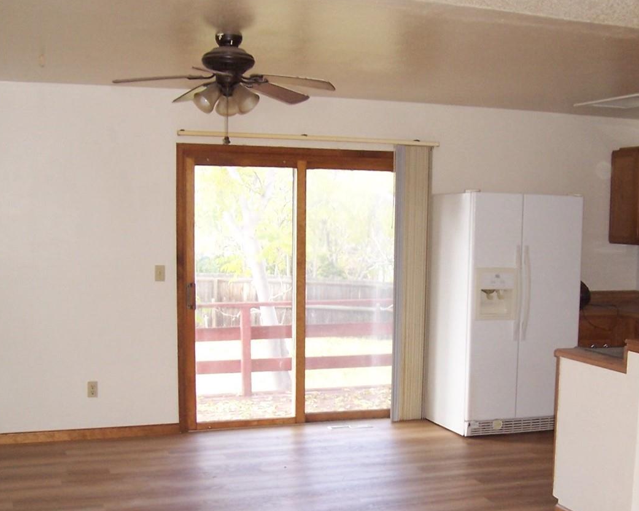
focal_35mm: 51
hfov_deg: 36.5
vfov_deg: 29.4
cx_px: 386
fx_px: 965
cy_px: 363
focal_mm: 5.6
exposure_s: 1/60
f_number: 2.7
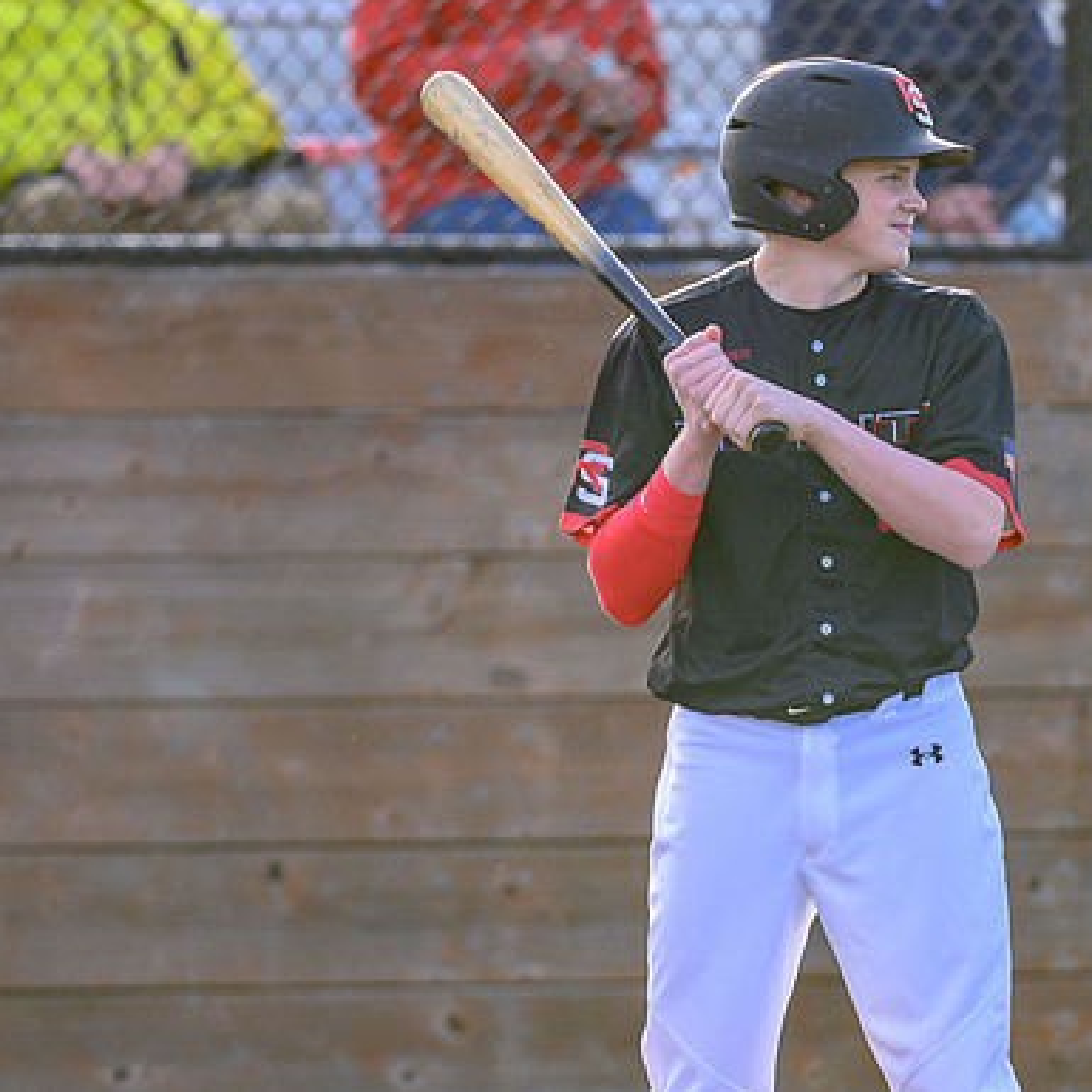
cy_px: 686
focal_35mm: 561
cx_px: 543
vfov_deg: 3.1
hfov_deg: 3.1
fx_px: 20022
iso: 500
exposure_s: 1/2000
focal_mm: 200
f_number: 2.8
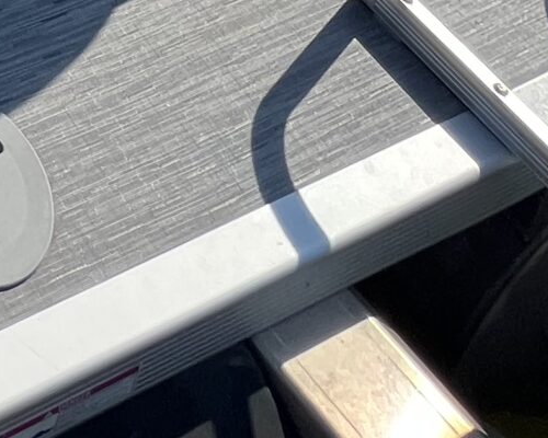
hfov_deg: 21.4
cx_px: -390
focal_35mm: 65
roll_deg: -2.0
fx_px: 1054
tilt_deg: -20.5
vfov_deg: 12.7
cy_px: -771
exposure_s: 1/1357
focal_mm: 1.57
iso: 32
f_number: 1.8
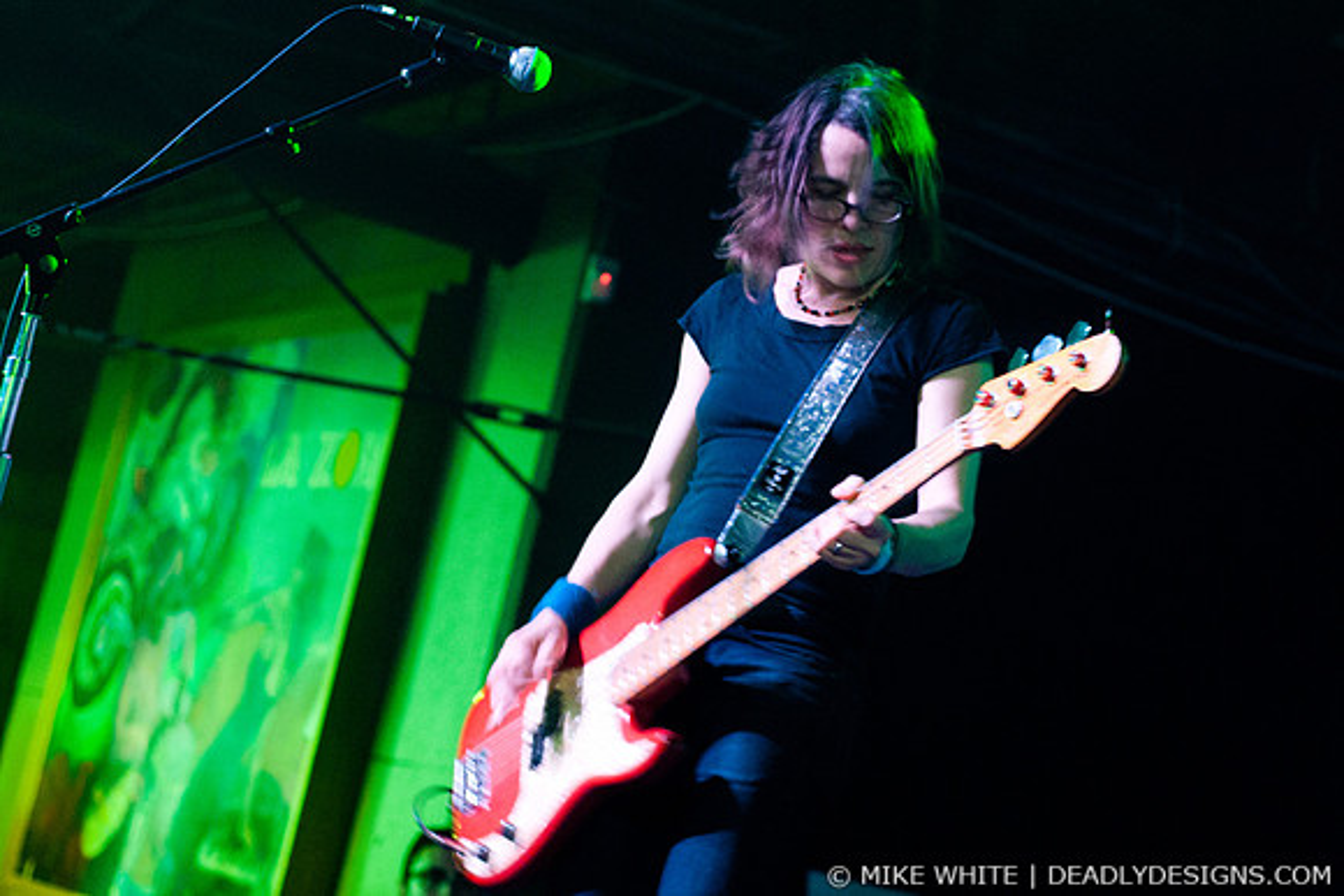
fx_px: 2801
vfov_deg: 18.2
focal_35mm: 75
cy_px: 448
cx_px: 672
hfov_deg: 27.0
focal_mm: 50
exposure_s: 1/25
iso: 1600
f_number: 2.5
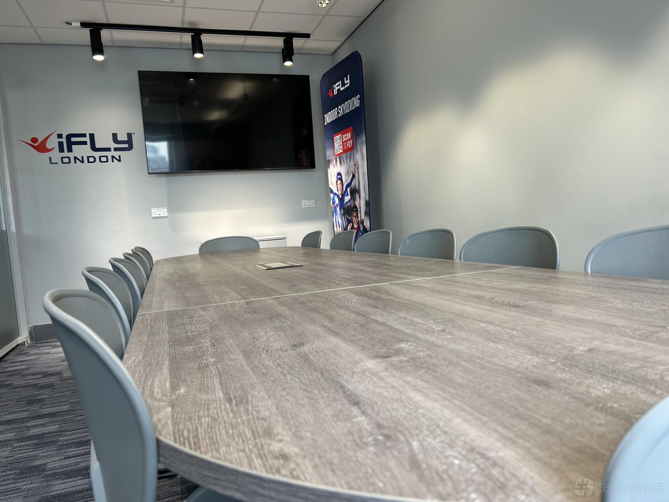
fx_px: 502
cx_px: 334
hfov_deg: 67.3
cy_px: 251
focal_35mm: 26
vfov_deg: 53.1
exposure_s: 1/100
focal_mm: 5.7
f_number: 1.5
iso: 64
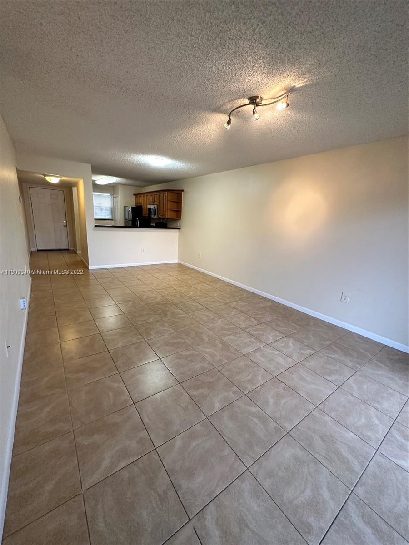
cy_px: 272
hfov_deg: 85.7
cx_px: 204
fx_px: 221
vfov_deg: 102.1
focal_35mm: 14
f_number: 2.2
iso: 200
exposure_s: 1/60
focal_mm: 2.22
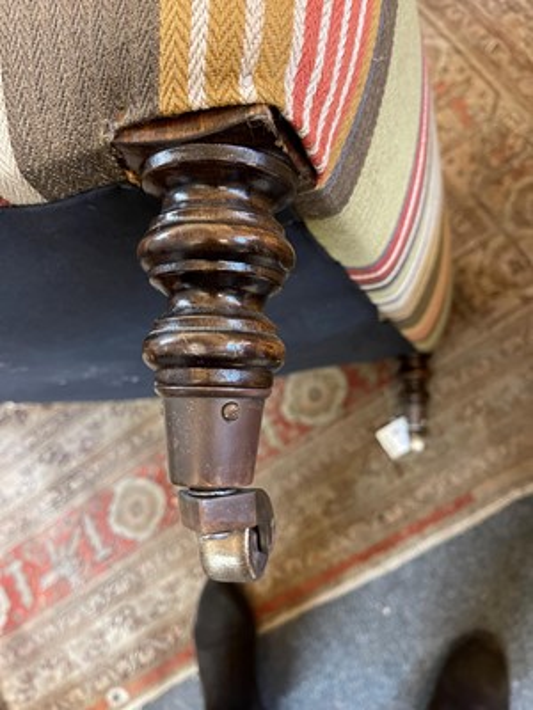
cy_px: 355
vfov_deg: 67.3
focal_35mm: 26
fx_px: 534
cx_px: 266
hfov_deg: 53.1
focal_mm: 5.1
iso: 500
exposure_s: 1/50
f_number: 1.6
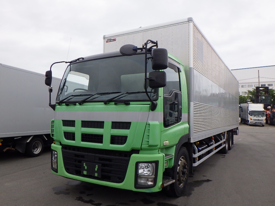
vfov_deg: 49.7
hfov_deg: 63.4
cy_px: 103
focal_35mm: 28
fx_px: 222
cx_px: 138
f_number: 4.2
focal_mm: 5
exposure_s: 1/250
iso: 250
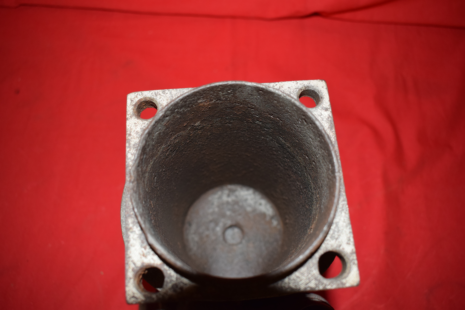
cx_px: 232
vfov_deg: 41.7
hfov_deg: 59.5
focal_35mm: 32
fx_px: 407
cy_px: 155
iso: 640
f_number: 5
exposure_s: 1/160
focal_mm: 21
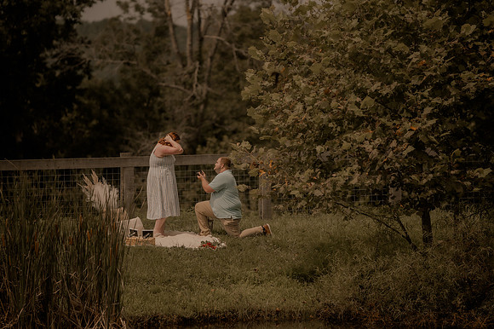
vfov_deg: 6.9
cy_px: 164
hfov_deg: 10.3
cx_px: 247
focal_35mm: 200
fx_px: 2743
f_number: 2.8
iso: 125
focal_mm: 200
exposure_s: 1/1600
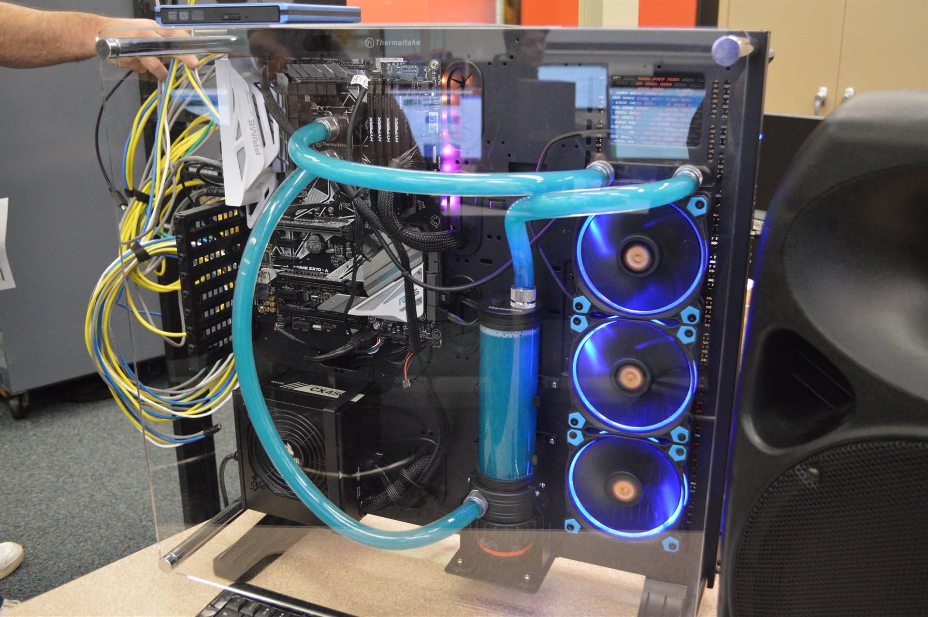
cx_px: 464
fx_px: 850
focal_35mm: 33
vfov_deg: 39.9
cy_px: 308
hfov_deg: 57.3
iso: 2000
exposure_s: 1/60
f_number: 4
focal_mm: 22
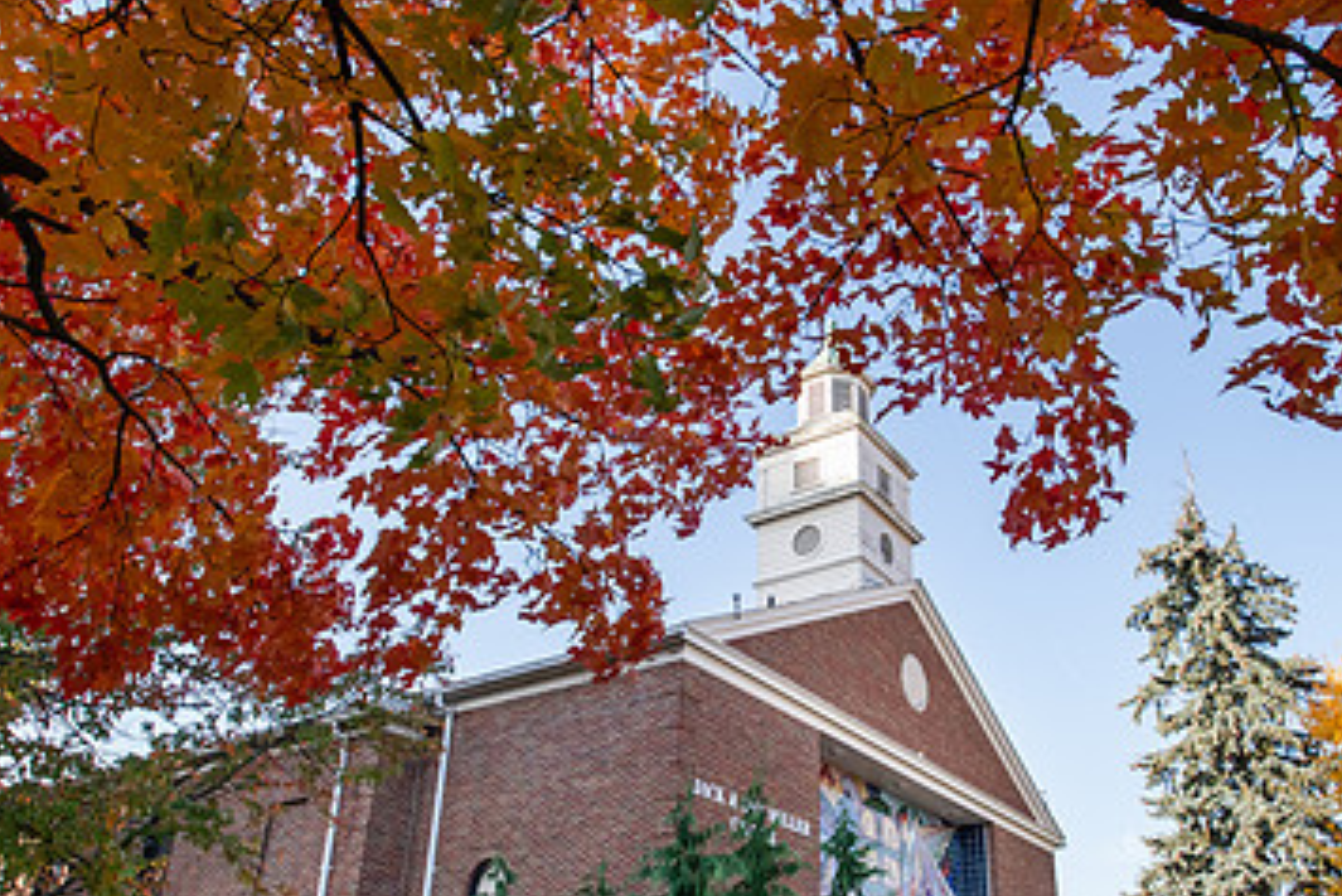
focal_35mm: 31
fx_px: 1156
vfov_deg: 42.0
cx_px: 760
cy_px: 569
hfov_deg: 60.0
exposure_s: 1/250
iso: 640
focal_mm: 19
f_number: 9
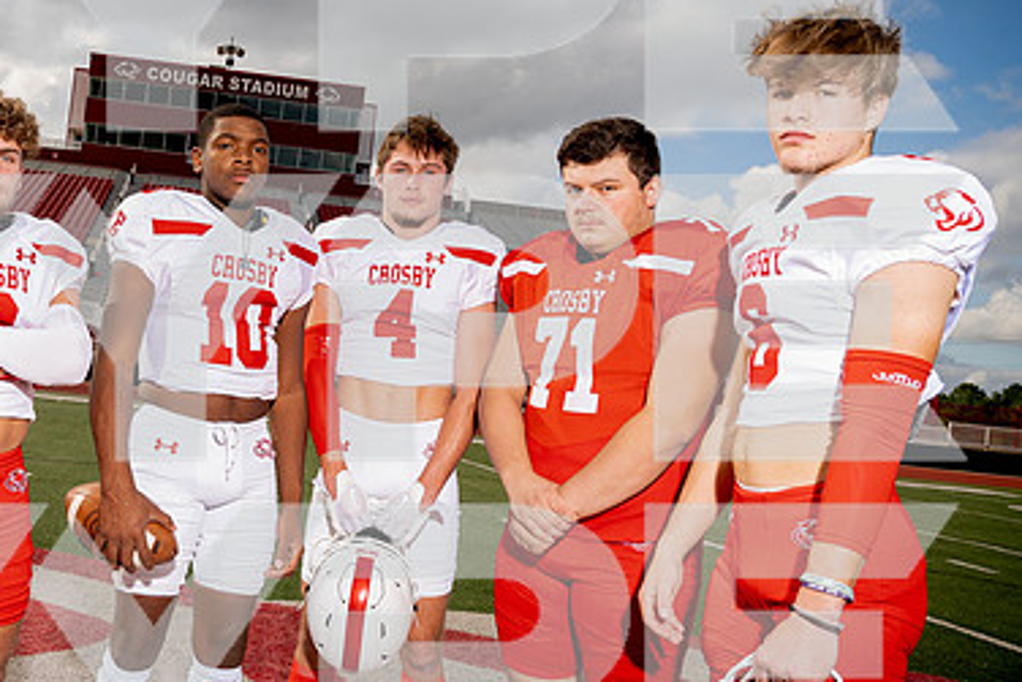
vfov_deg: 36.0
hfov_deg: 50.1
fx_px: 1051
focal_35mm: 37
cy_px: 319
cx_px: 275
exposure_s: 1/250
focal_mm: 24
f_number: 8
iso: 100
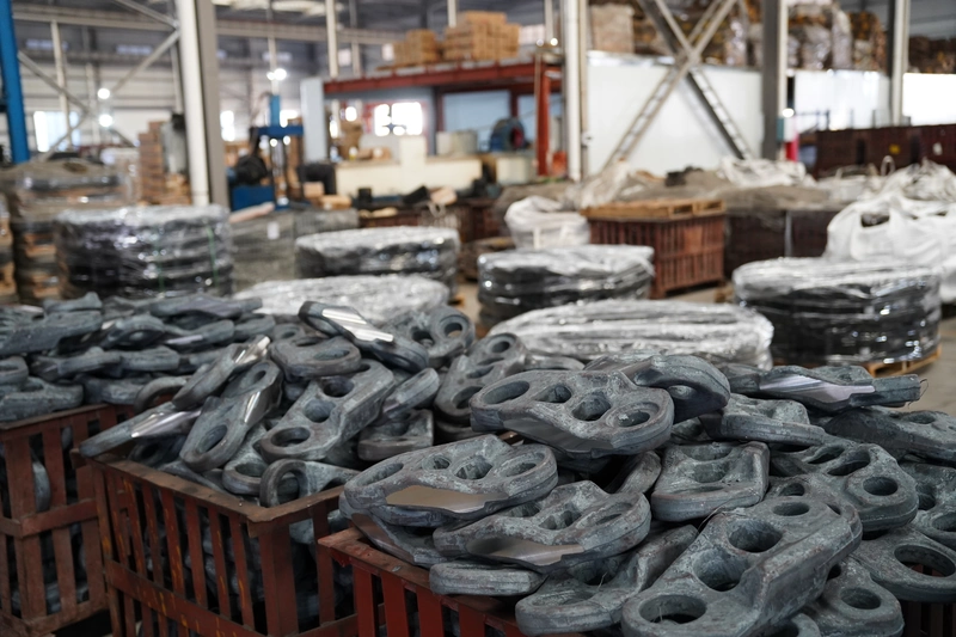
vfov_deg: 34.0
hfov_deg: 49.3
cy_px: 318
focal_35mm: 39
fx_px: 1041
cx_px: 478
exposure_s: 1/160
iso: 2500
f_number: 2.8
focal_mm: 39.2
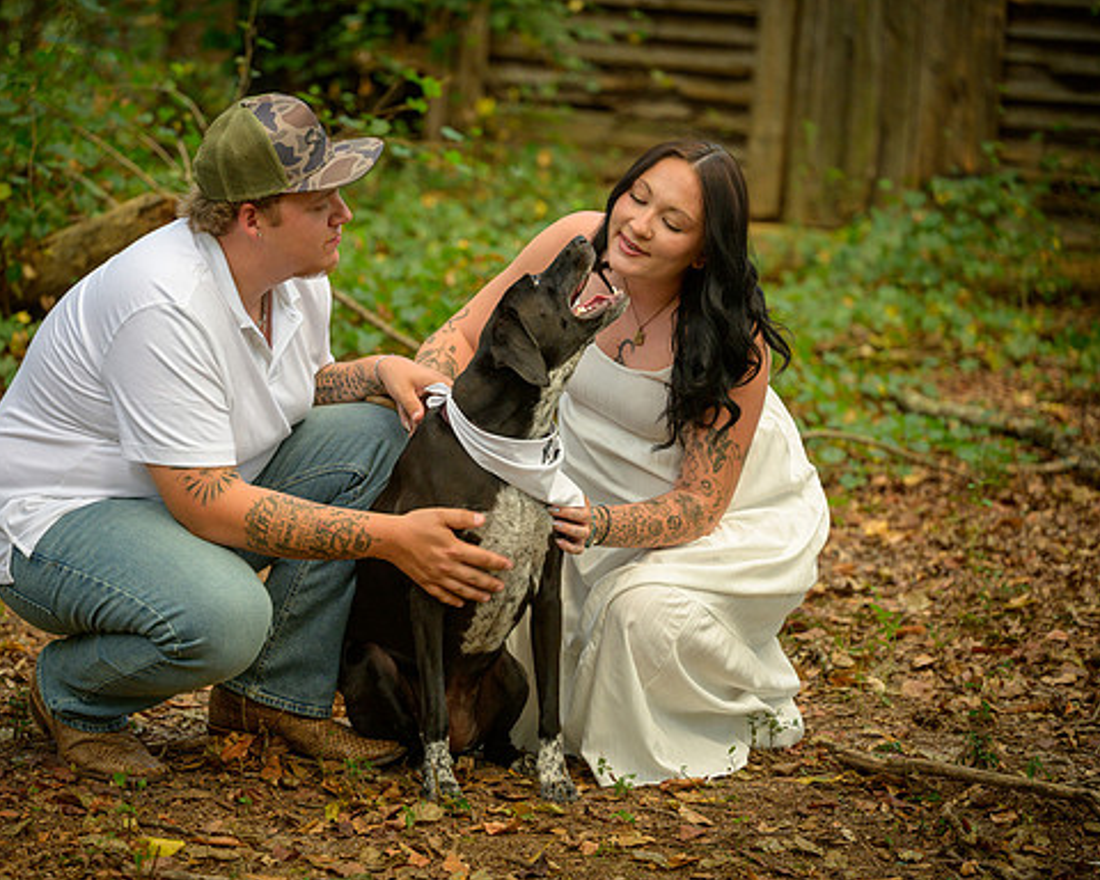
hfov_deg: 16.2
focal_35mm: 119
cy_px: 441
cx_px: 454
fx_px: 3874
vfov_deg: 13.0
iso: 1100
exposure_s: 1/125
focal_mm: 105
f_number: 3.3
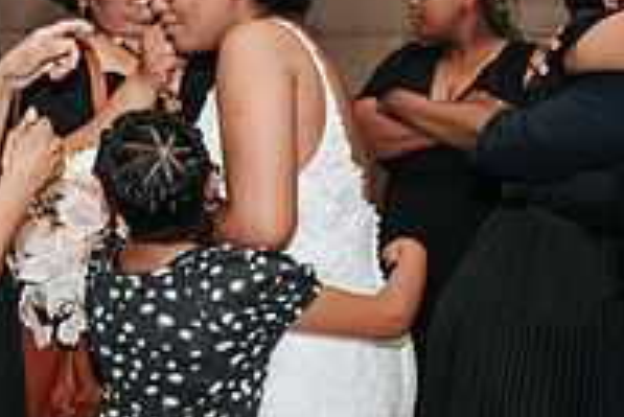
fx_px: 1769
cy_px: 205
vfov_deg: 13.4
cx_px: 182
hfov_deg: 19.9
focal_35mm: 102
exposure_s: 1/125
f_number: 3.2
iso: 1000
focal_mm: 35
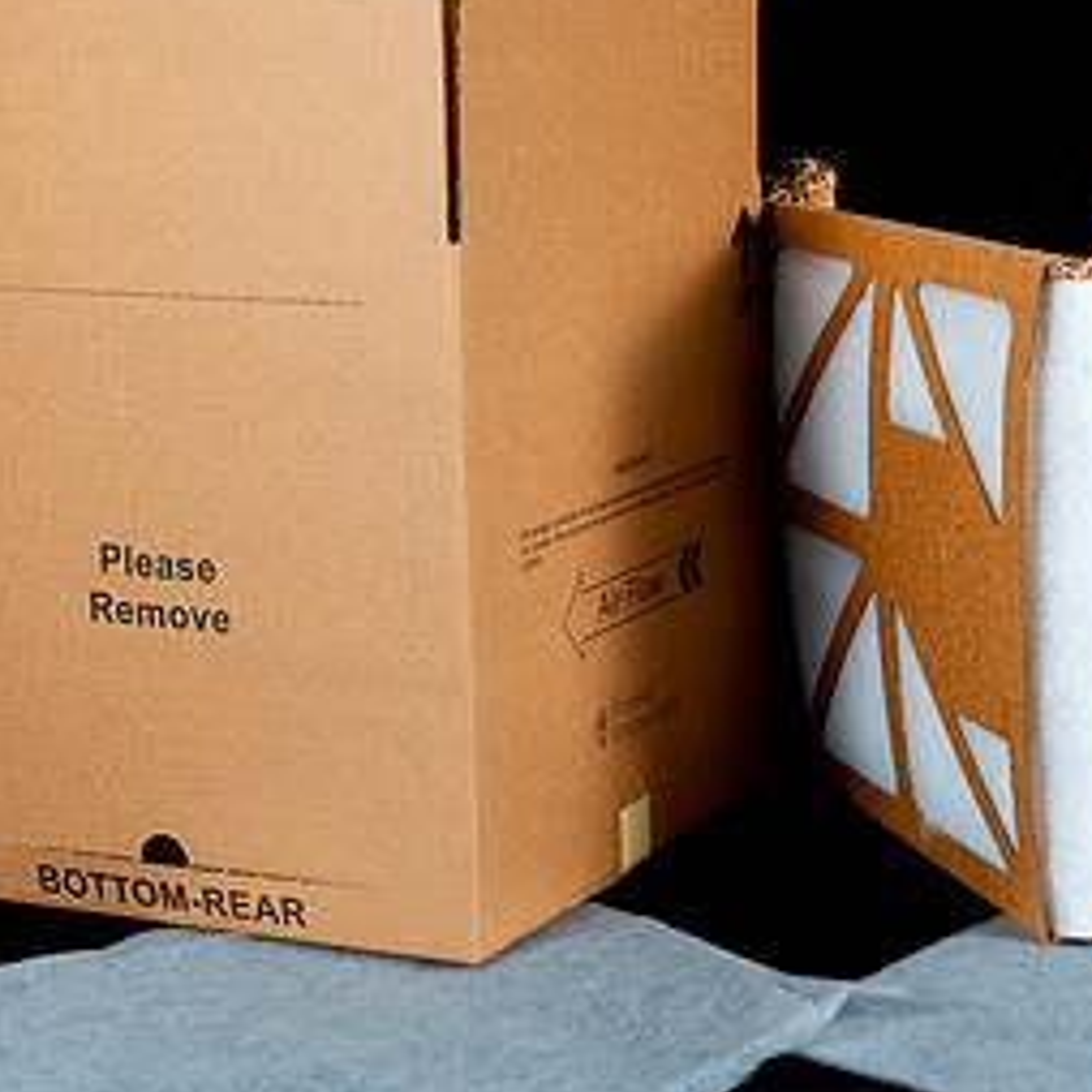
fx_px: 3319
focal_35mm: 93
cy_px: 565
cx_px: 752
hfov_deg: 18.6
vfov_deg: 18.7
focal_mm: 48
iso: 160
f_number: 8
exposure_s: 1/125
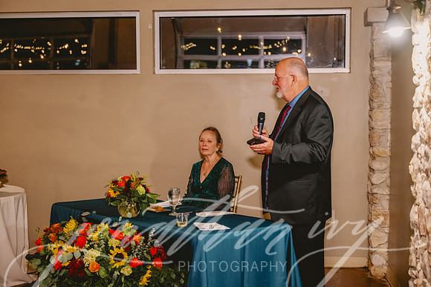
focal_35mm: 60
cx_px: 216
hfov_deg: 33.4
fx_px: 718
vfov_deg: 22.6
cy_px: 144
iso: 2500
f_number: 2.8
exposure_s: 1/125
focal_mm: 60
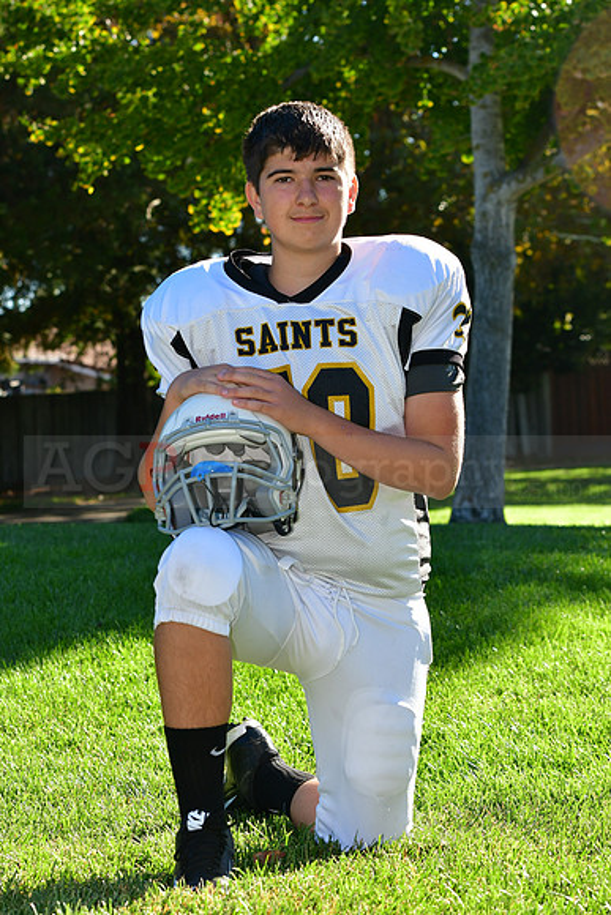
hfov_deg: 13.0
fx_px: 2671
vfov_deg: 19.5
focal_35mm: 105
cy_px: 458
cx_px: 306
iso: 400
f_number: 6.3
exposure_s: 1/500
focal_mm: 70
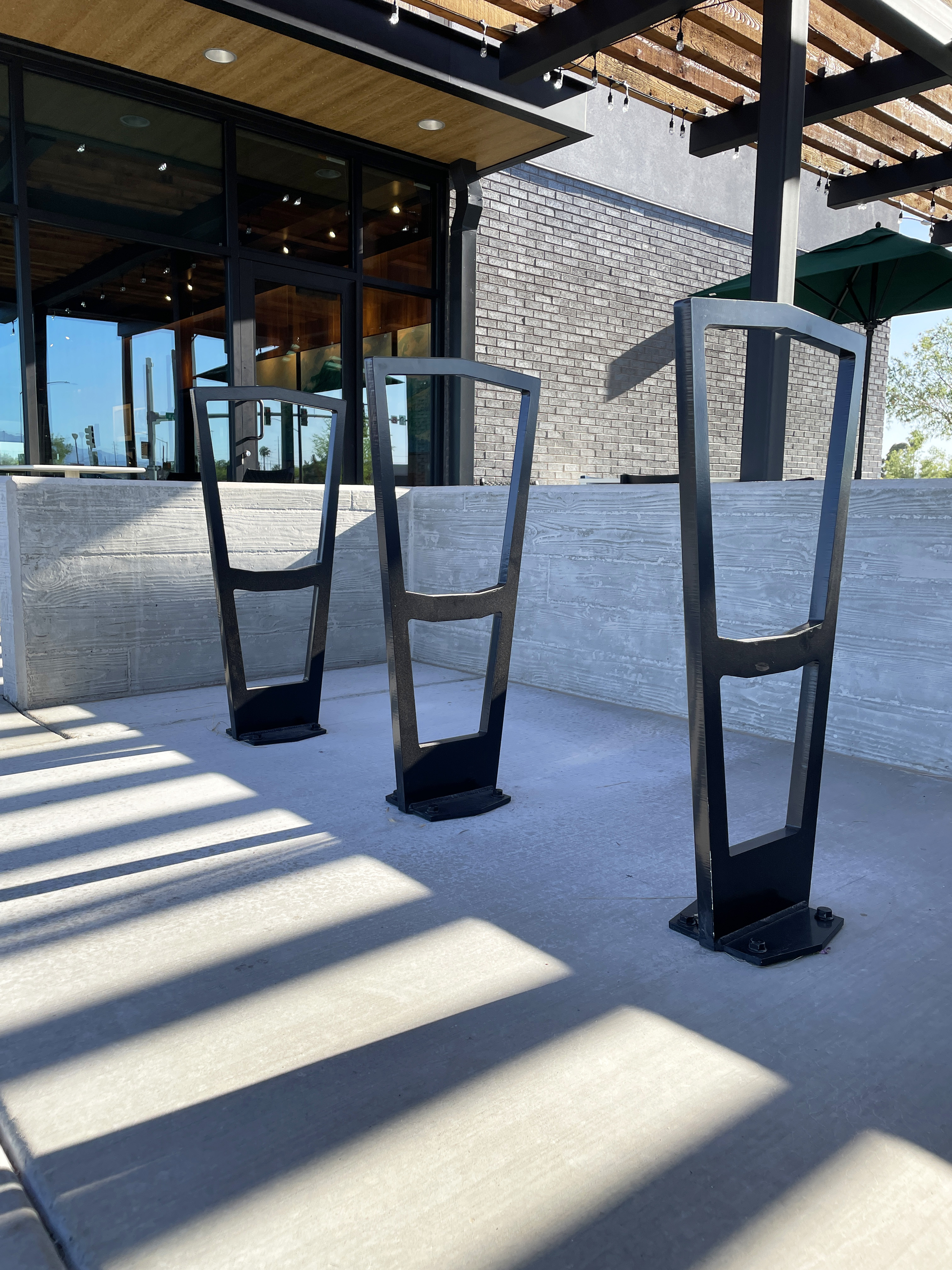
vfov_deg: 67.3
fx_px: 953
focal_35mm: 26
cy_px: 635
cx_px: 476
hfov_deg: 53.1
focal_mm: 4.2
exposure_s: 1/1024
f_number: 1.6
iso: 32
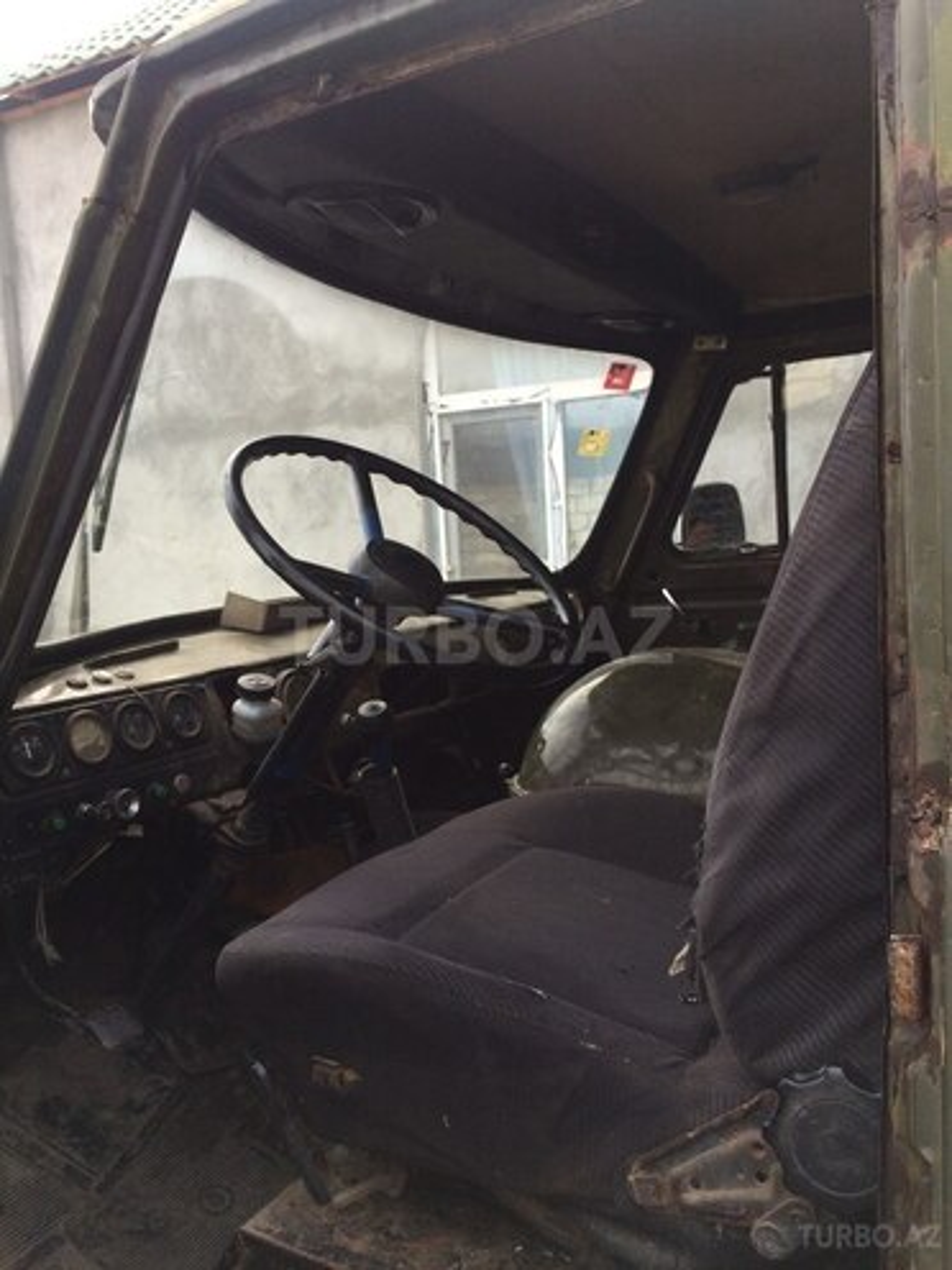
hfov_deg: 48.2
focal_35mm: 29
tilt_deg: -3.3
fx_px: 1063
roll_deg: +3.6
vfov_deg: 61.7
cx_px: 476
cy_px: 635
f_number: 2.2
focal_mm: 4.15
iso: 32
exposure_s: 1/354
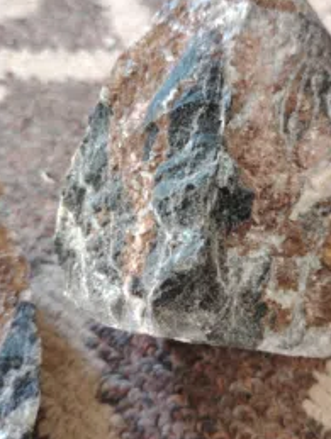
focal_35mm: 37
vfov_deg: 50.1
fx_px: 471
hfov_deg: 38.6
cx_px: 194
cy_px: 229
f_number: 1.75
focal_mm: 5.25
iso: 654
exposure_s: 1/33.3
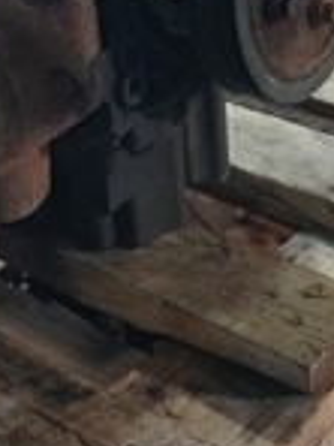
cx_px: -27
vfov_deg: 20.1
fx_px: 1042
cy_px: -259
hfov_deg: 17.6
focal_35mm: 81
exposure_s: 1/30
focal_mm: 6.04
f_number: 1.9
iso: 149
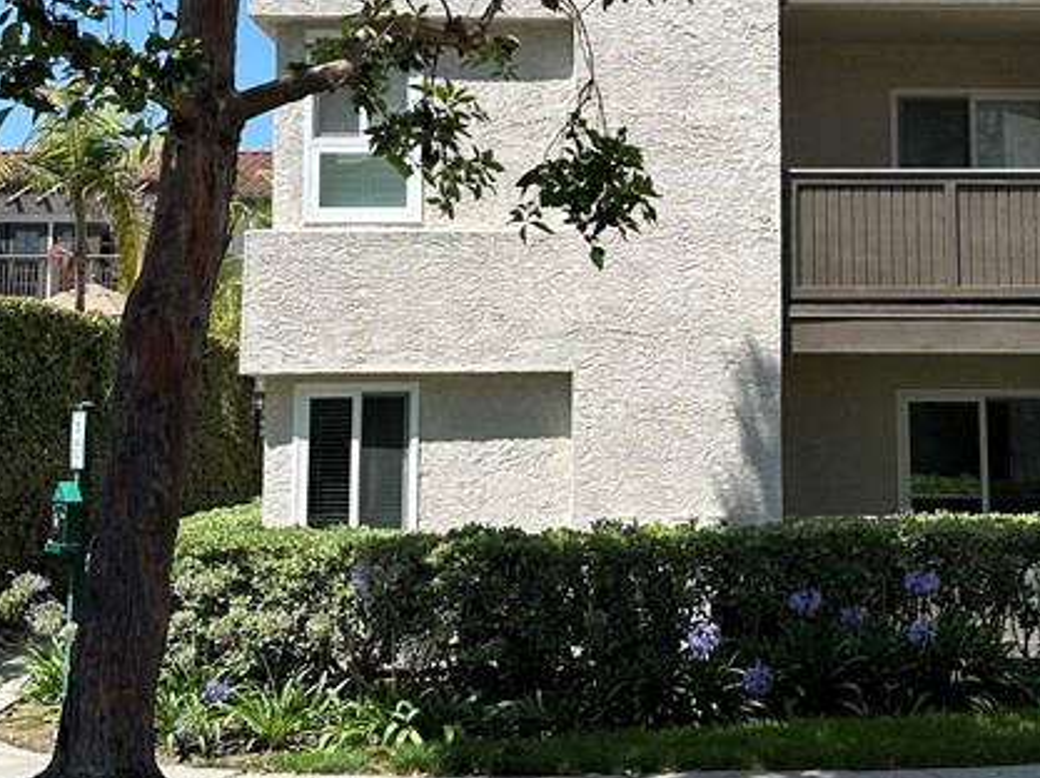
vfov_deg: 24.5
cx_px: 701
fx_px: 1771
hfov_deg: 32.4
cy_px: 197
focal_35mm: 59
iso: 80
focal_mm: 6.86
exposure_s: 1/3155
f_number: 1.78
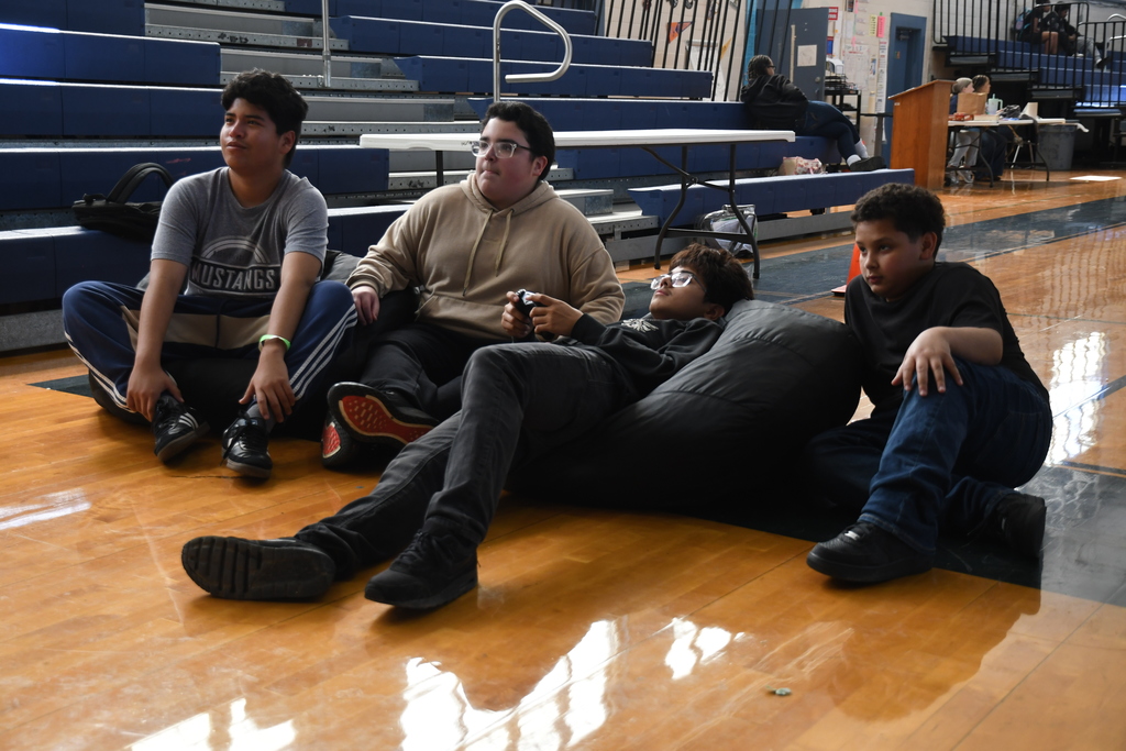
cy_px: 376
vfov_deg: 29.9
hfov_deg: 43.6
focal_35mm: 45
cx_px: 563
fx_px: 1408
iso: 800
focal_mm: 30
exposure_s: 1/400
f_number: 3.2
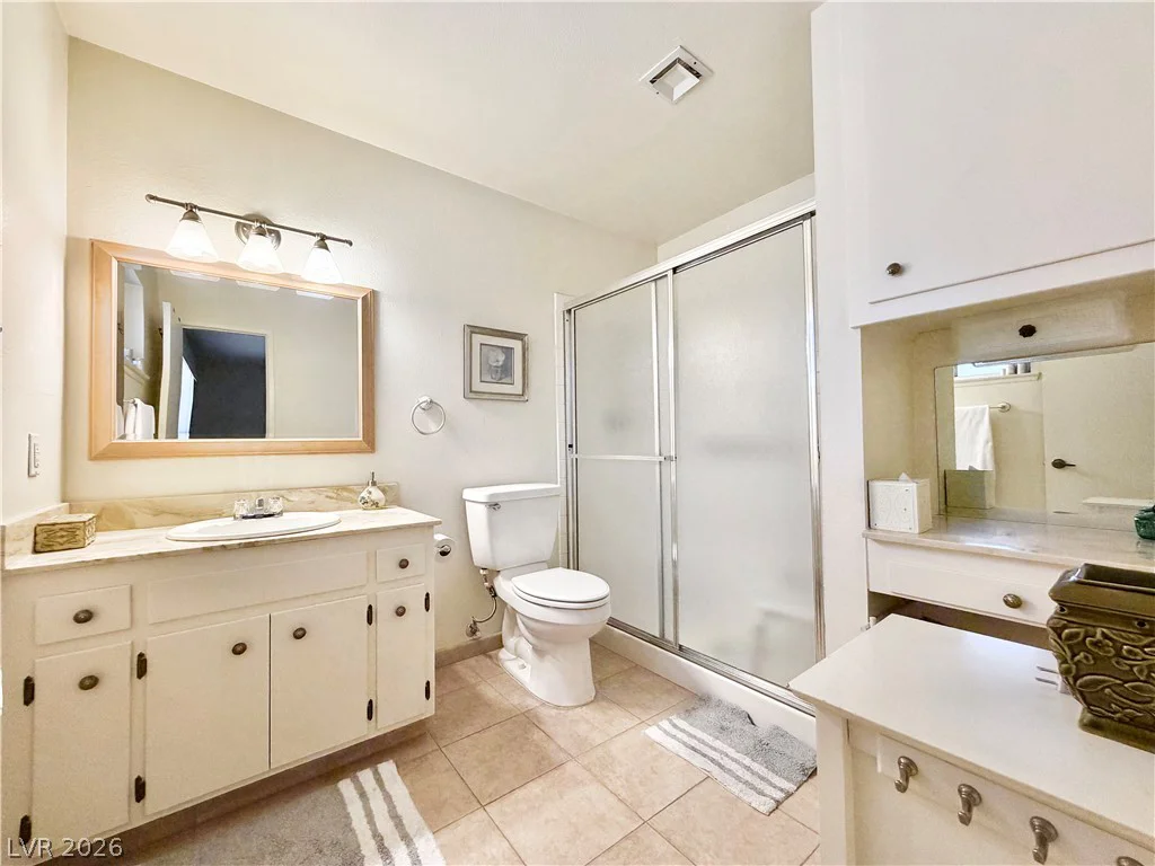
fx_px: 467
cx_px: 578
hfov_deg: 102.1
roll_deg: +1.1
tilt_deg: +1.5
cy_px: 433
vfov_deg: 85.7
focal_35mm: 14
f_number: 2.2
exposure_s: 1/120
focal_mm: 2.22
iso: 320
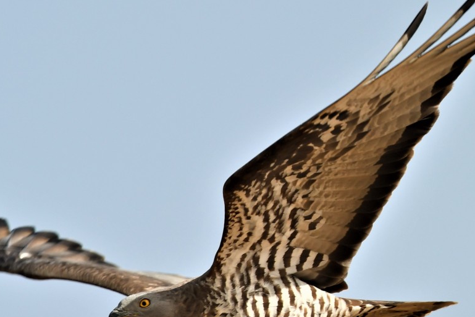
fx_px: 11349
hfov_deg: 2.4
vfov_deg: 1.6
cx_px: 243
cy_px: 186
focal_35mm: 860
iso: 200
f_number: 7.1
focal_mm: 420
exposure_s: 1/1000
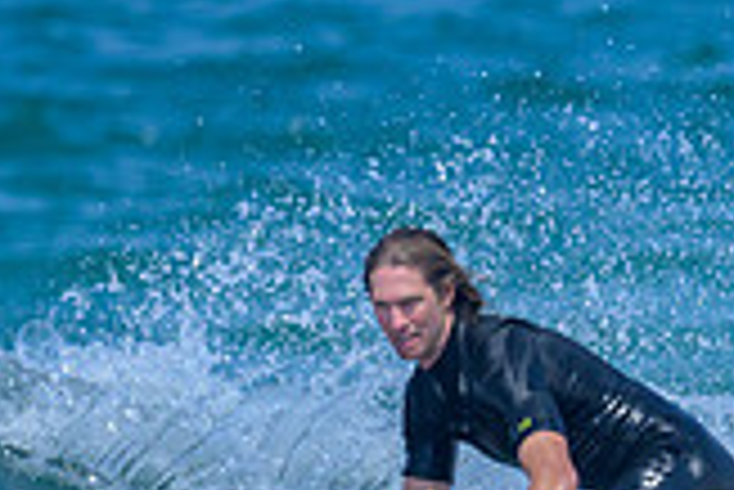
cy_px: 499
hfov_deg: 0.5
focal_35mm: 3880
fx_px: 79177
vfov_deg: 0.4
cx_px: 760
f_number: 6.3
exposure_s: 1/2500
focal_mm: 800
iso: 450
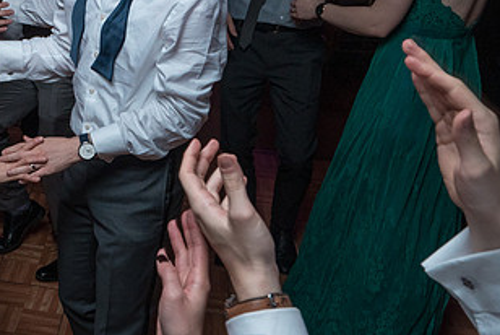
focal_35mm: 52
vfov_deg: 25.9
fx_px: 723
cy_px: 114
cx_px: -8
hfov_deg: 34.5
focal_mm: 24
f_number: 5.6
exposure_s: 1/200
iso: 2000
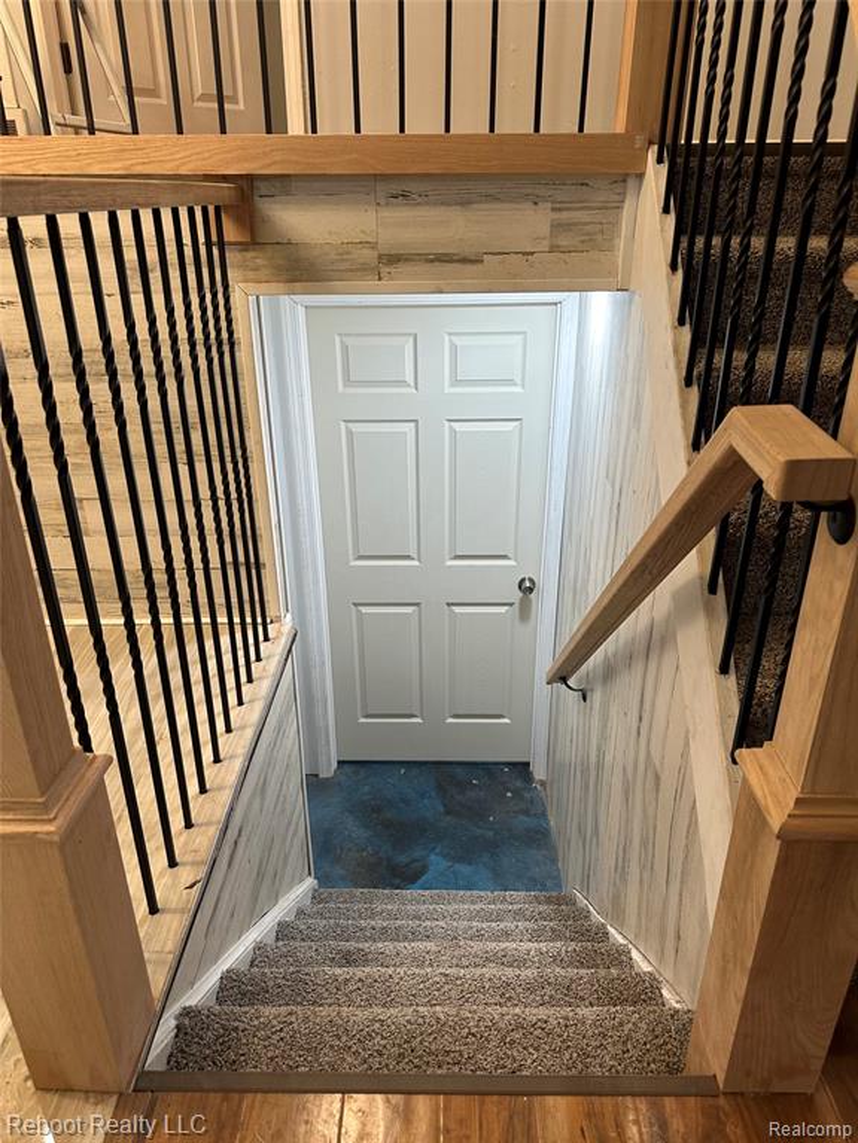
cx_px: 429
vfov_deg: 71.6
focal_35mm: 24
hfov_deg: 56.8
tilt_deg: -24.1
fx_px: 793
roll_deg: -0.1
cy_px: 572
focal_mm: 6.86
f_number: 1.78
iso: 160
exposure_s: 1/60
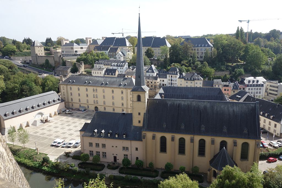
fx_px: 219
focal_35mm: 28
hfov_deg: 65.5
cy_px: 94
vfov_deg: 46.4
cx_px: 141
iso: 125
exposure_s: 1/125
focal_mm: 10.4
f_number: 8
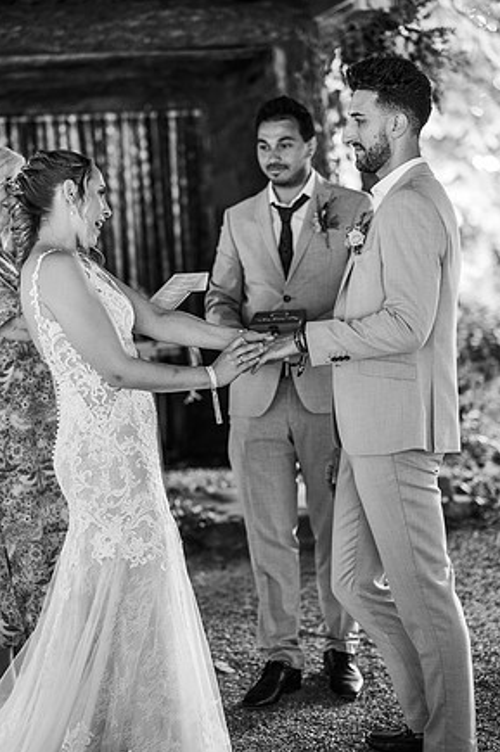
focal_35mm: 88
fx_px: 1838
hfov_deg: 15.5
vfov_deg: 23.1
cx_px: 247
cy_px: 366
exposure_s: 1/200
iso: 1400
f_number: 2.2
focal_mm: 85
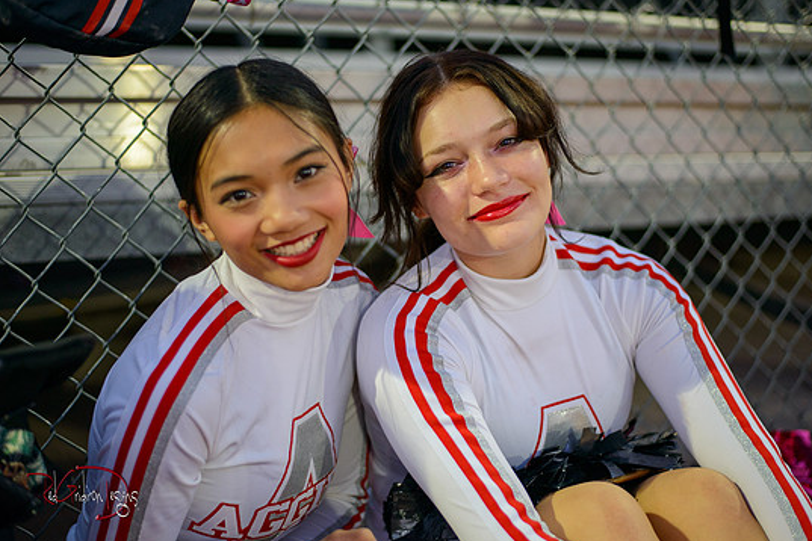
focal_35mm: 54
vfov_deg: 25.1
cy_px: 274
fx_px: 1218
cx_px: 426
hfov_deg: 36.9
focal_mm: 50
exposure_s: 1/200
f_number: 1.8
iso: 400
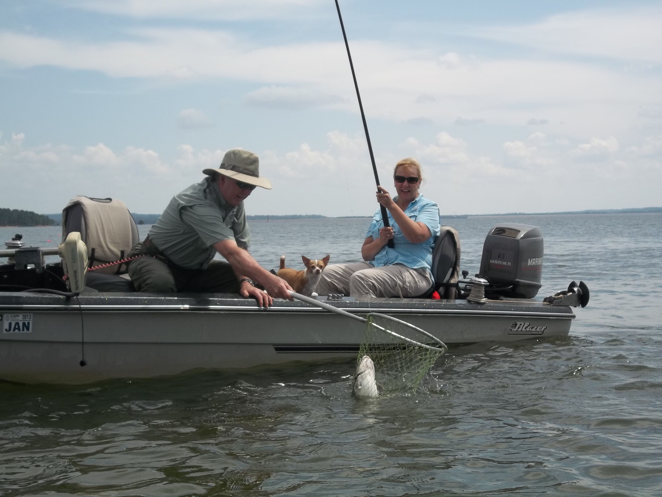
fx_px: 1205
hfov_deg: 30.7
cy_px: 248
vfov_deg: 23.3
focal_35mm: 63
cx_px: 331
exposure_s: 1/640
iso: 80
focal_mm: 11.2
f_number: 5.6
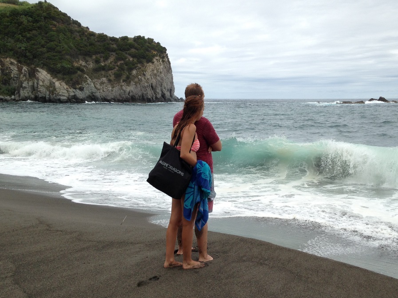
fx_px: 483
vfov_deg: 34.4
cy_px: 153
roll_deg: +0.2
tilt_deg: -8.2
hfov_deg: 44.6
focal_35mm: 42
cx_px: 232
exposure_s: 1/1290
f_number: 2.4
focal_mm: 4.12
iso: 50
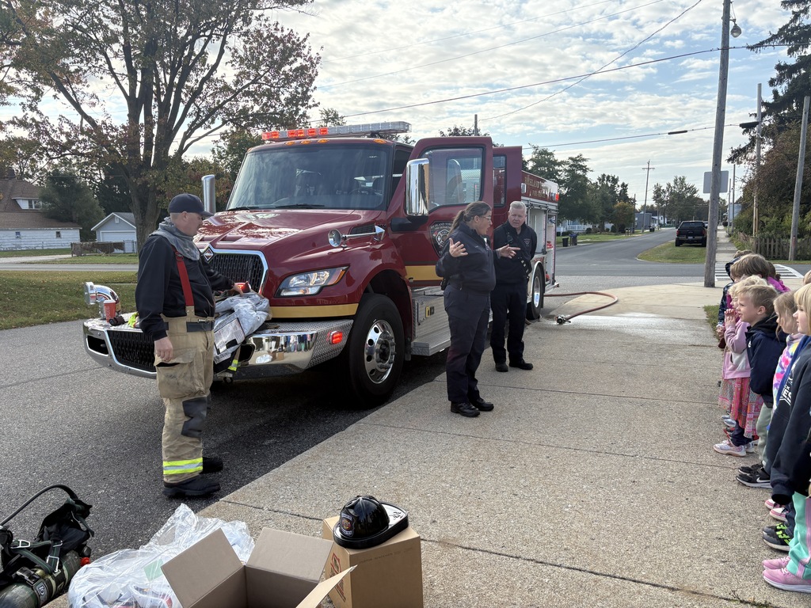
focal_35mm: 26
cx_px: 406
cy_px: 304
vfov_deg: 53.1
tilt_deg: -7.7
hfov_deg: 67.3
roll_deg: +1.1
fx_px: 609
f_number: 1.6
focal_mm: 5.96
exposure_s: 1/1451
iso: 64
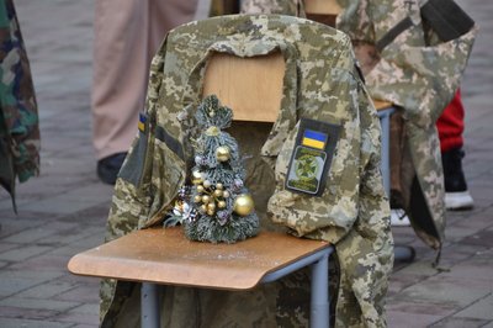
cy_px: 164
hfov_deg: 10.2
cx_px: 246
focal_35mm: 202
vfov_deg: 6.8
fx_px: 2771
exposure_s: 1/125
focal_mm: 135
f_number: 5.6
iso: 200
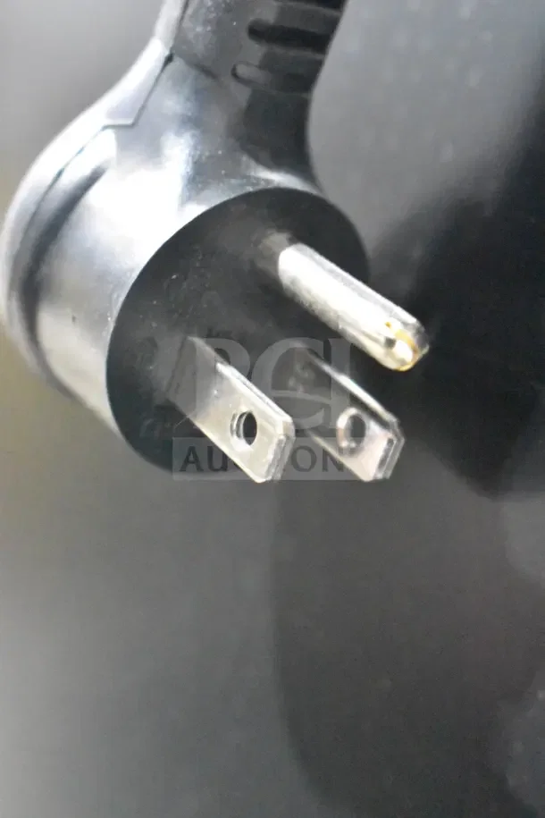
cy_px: 409
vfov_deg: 24.6
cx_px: 272
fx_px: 1873
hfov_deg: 16.6
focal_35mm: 82
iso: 25600
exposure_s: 1/60
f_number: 5.6
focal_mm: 55
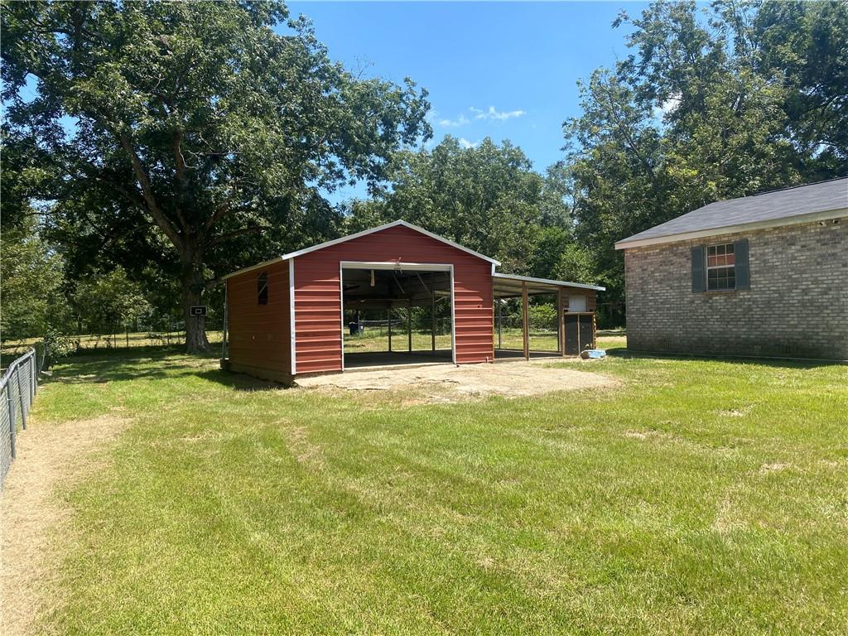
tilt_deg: -0.7
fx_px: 637
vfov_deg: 53.1
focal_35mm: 26
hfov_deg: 67.3
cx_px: 424
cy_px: 318
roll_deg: +1.3
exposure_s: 1/1565
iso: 32
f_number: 1.8
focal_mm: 4.25
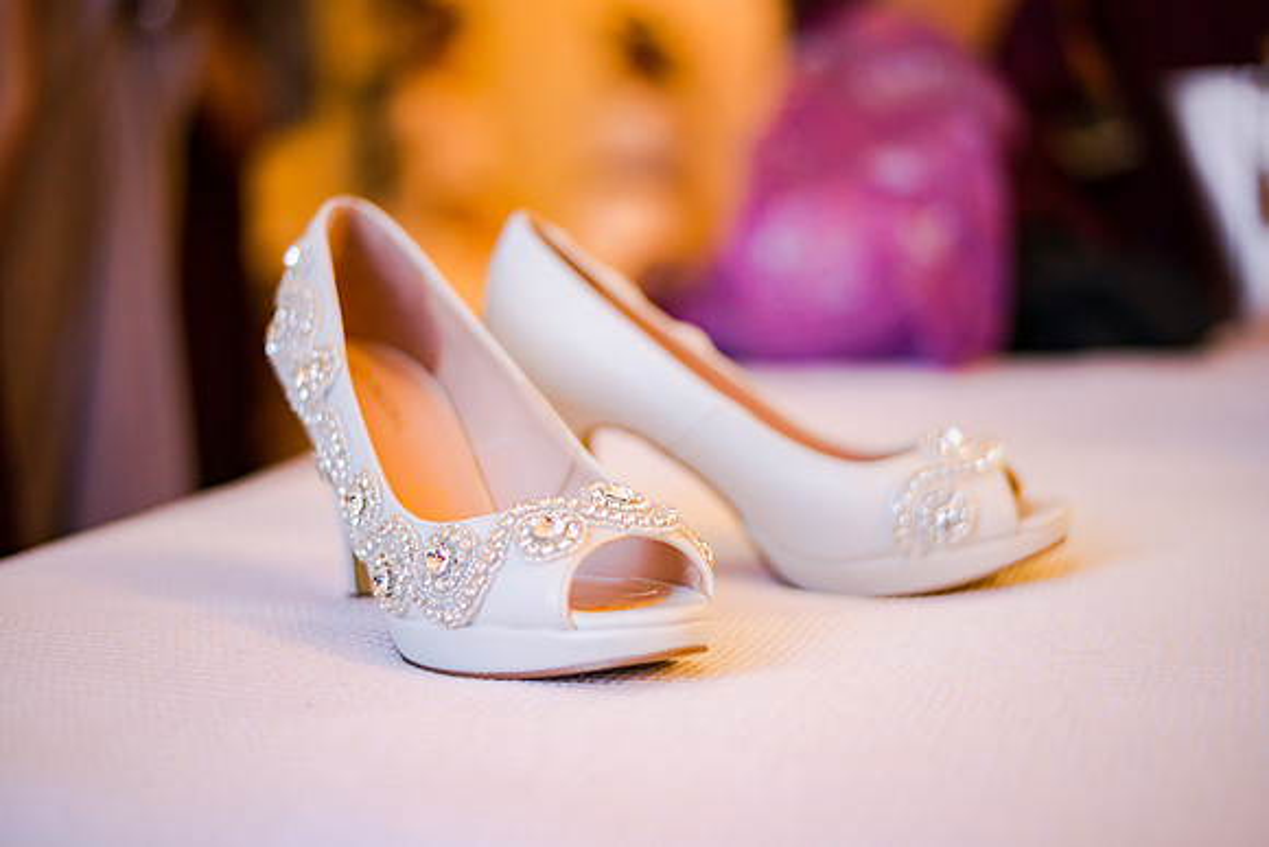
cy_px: 424
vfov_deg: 27.0
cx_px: 634
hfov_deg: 39.6
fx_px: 1763
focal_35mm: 50
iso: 640
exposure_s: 1/400
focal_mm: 50
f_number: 1.8
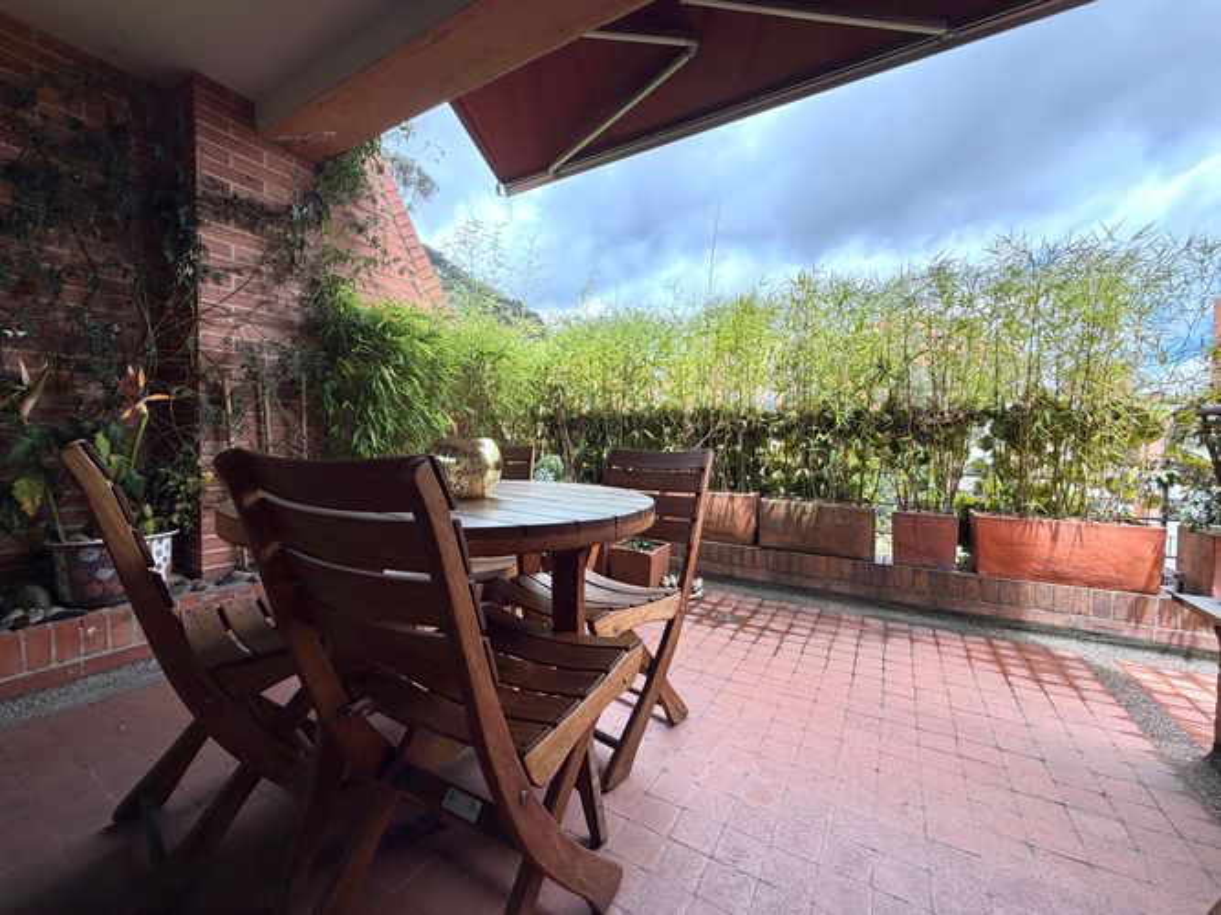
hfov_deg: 102.1
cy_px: 458
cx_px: 610
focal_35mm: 14
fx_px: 494
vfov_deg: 85.7
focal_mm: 2.22
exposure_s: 1/502
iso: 64
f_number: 2.2
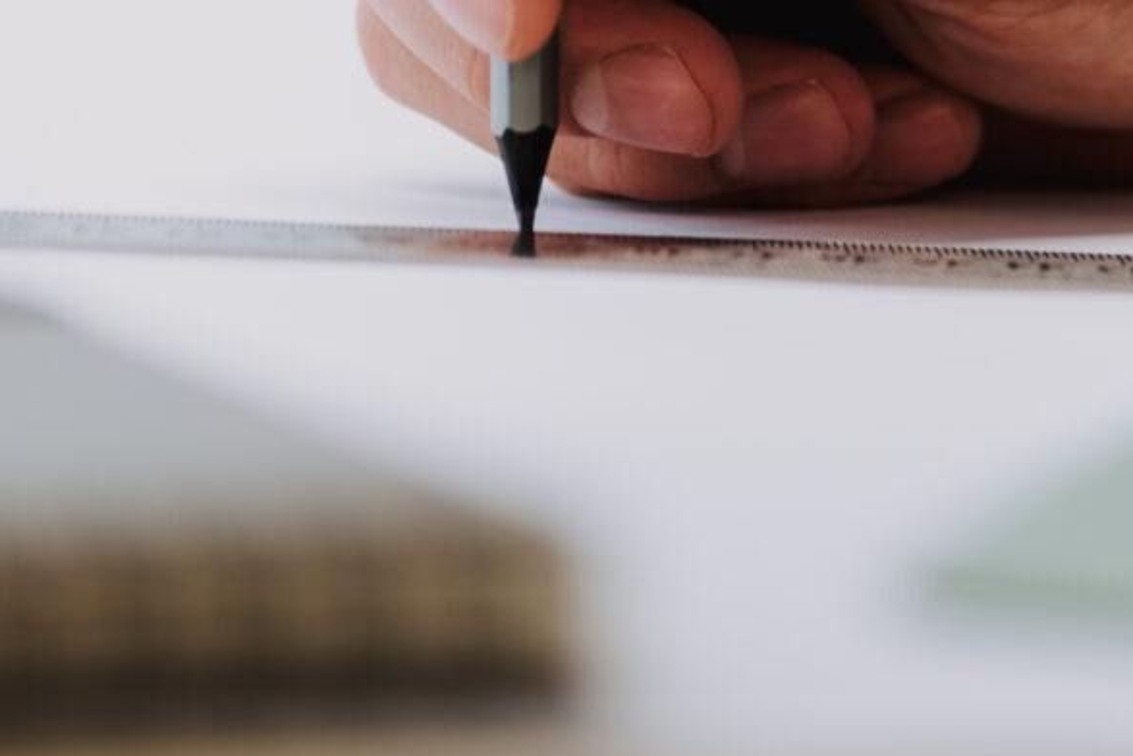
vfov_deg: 6.1
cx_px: 1015
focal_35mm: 218
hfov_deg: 9.4
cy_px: -821
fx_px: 6864
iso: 125
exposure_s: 1/200
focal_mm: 50
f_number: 1.4
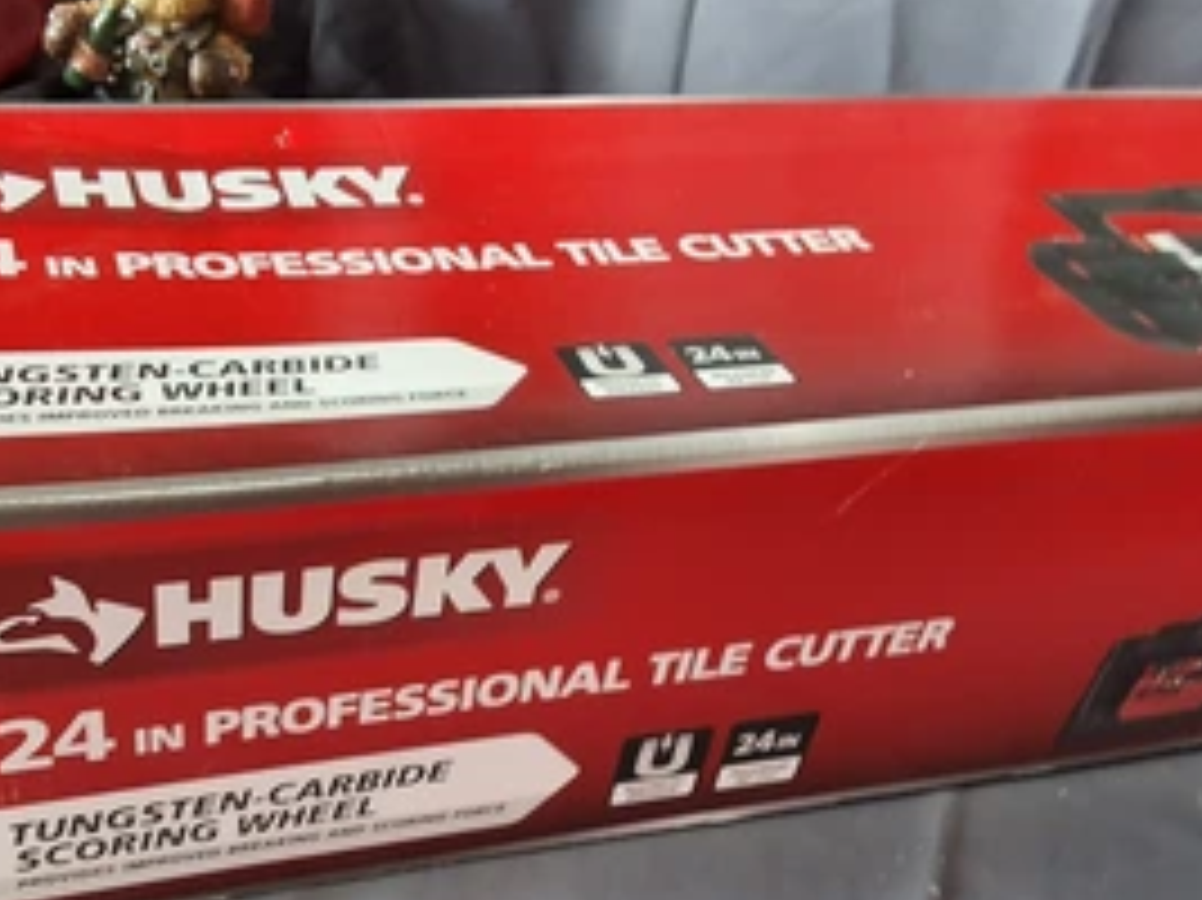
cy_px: 666
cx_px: 423
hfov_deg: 44.3
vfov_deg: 33.7
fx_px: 1458
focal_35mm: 42
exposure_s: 1/40
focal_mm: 2.91
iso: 100
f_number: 1.9
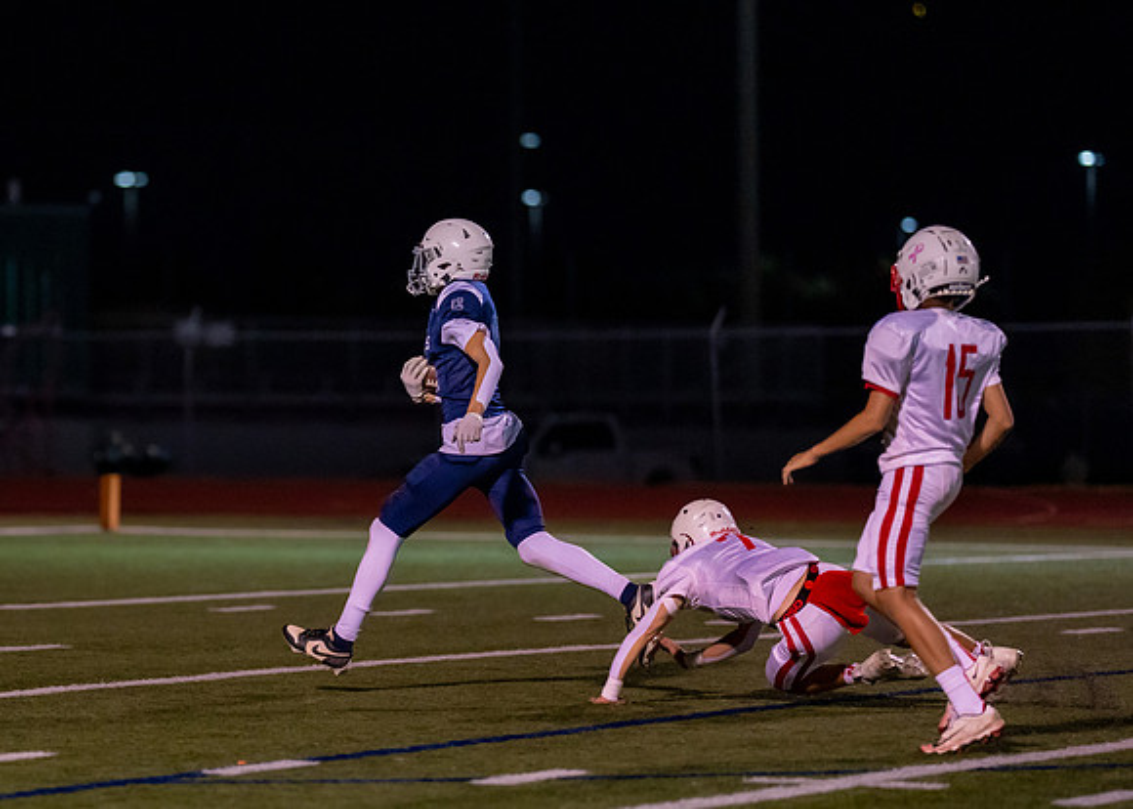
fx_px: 7234
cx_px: 242
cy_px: 383
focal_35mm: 225
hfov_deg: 8.9
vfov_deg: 6.4
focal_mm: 135
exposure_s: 1/1600
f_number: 1.8
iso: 3200
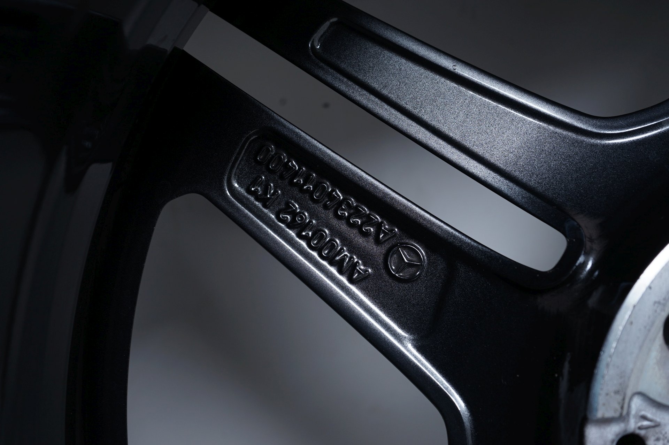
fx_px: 910
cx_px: 334
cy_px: 222
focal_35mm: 49
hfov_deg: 40.4
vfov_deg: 27.5
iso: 250
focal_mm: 49
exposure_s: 1/125
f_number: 7.1
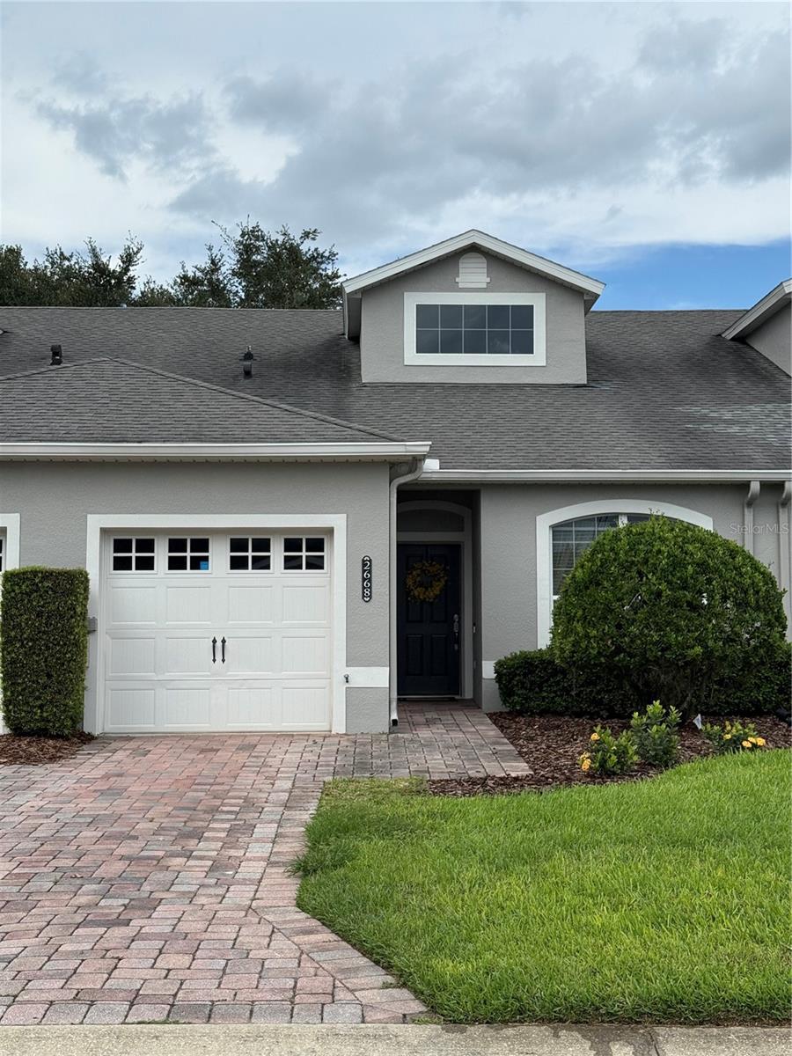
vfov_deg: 39.7
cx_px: 396
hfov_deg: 30.3
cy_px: 528
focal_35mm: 48
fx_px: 1464
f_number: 1.78
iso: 80
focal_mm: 6.76
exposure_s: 1/4587
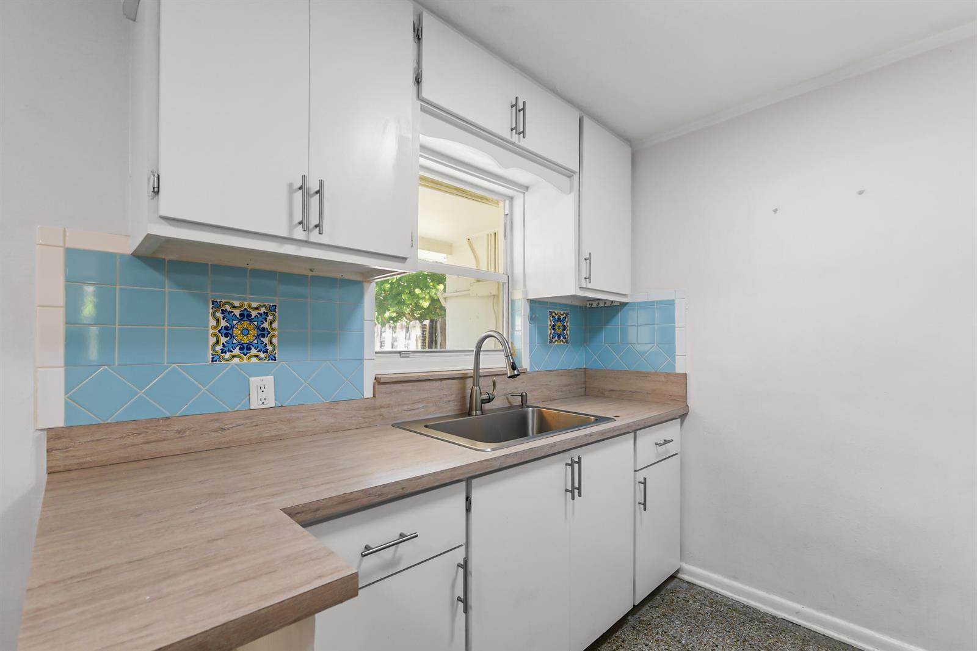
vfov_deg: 77.3
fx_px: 407
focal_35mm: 15
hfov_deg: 100.4
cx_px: 488
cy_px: 326
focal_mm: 10
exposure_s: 1/30
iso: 125
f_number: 4
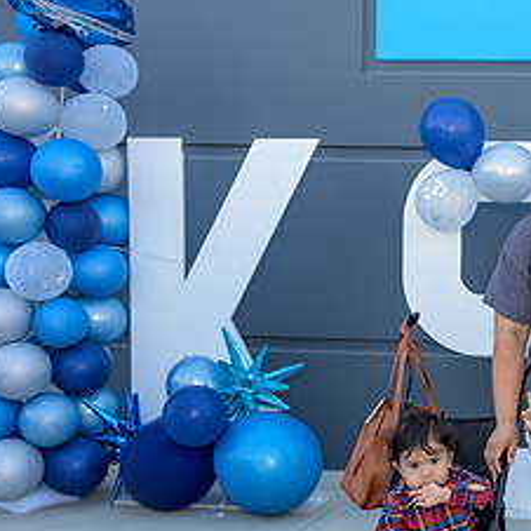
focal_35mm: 59
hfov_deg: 26.5
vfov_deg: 29.1
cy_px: 291
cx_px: 604
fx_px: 1024
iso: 100
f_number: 4
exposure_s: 1/200
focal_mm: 24
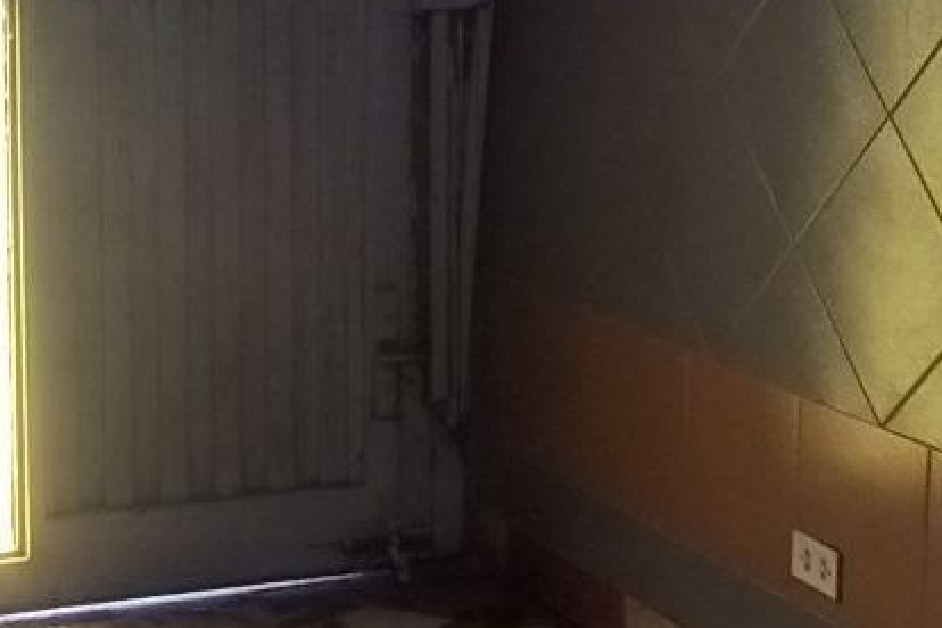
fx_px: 2695
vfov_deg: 13.2
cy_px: 121
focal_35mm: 103
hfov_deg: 19.3
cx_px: 18
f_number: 2.9
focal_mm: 5.7
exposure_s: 1/30
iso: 160
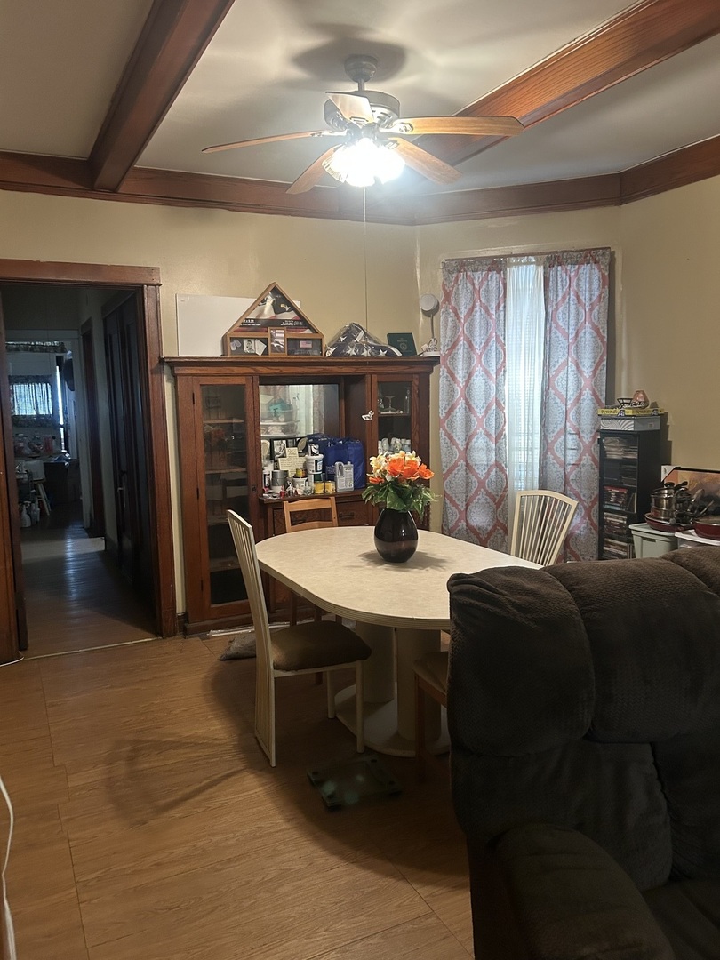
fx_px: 721
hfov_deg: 53.1
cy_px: 480
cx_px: 360
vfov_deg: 67.3
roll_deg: +0.2
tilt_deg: -7.1
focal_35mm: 26
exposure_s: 1/40
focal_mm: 5.7
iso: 400
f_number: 1.5
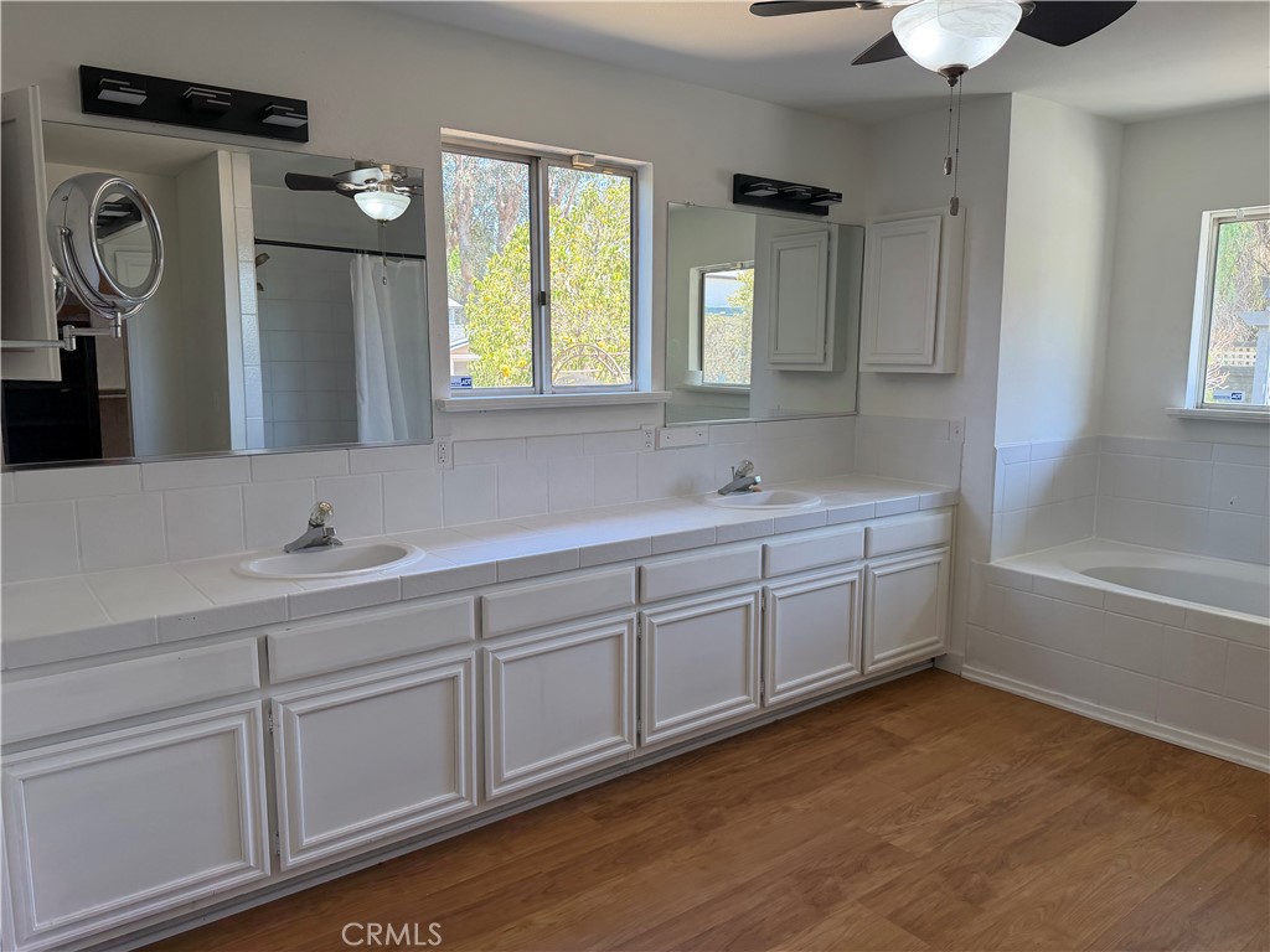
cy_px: 476
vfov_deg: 56.8
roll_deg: -0.5
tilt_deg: -8.1
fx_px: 881
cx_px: 635
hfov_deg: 71.6
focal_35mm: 24
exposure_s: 1/198
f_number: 1.78
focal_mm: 6.76
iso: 125
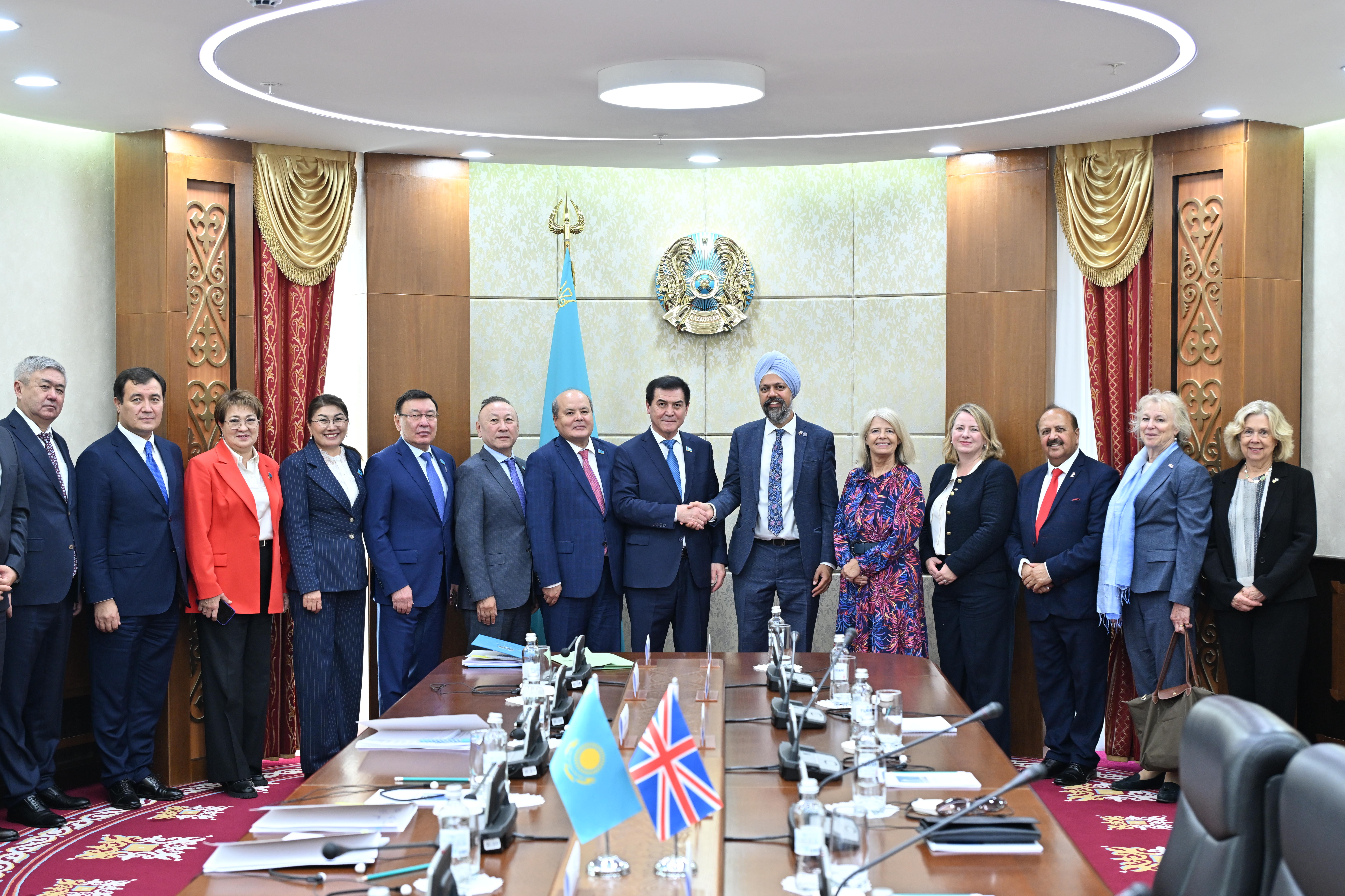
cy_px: 469
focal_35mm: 51
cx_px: 637
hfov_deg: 38.9
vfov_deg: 26.5
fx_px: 1905
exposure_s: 1/160
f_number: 4
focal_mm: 46
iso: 1000
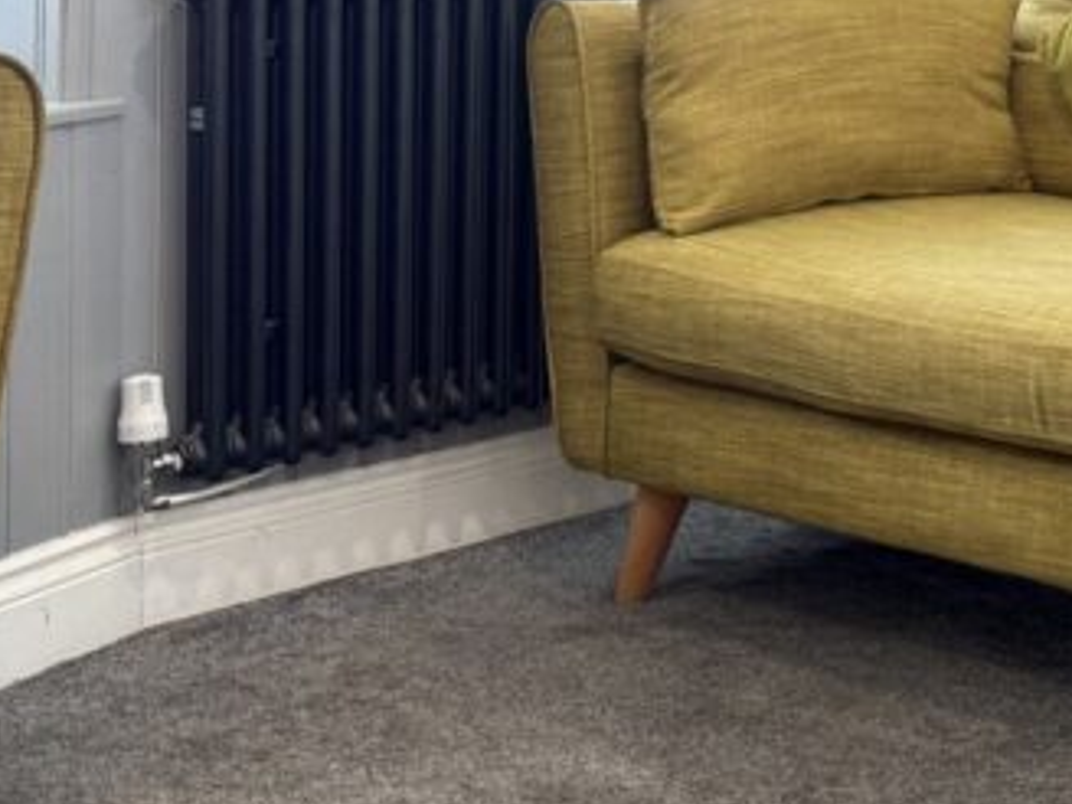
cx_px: 1242
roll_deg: +0.3
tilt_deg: +1.3
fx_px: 2323
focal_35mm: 75
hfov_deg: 23.9
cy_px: -170
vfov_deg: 18.6
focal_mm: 6.76
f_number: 1.78
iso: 250
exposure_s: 1/60
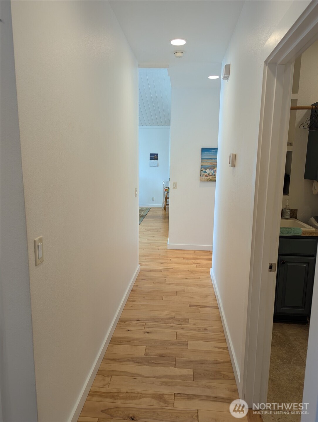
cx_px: 159
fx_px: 293
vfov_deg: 71.5
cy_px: 211
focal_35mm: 24
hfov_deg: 57.0
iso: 67
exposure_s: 1/60
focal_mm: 6.81
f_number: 1.85
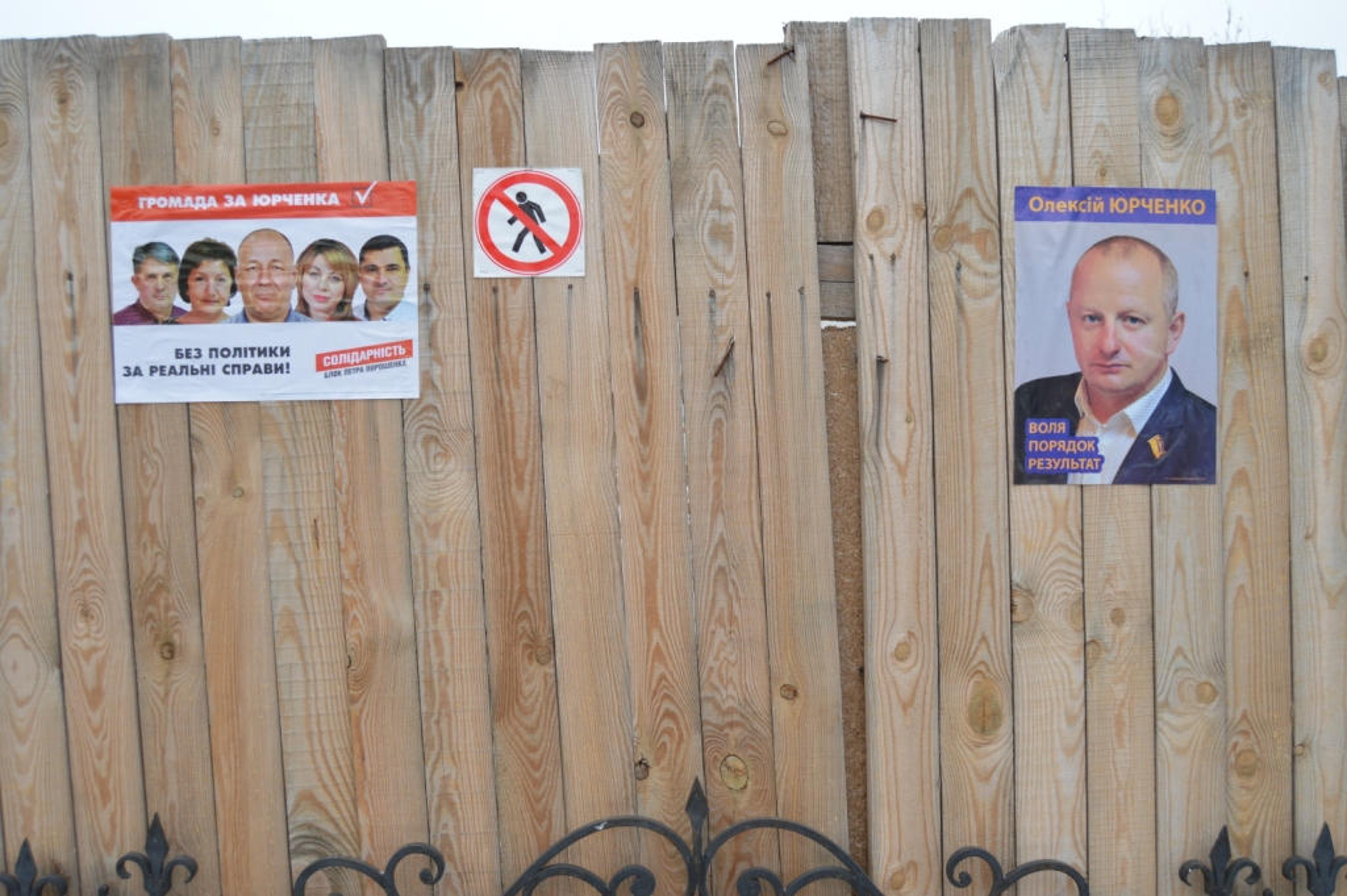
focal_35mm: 33
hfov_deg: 57.3
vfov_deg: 39.9
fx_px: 1234
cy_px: 448
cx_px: 674
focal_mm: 22
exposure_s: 1/125
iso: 280
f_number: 5.6
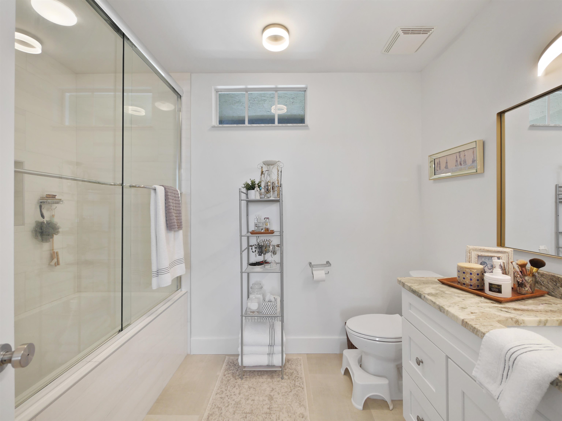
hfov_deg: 102.1
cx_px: 281
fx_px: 227
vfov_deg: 85.7
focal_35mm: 14
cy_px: 210
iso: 400
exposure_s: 1/25
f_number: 4
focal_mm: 7
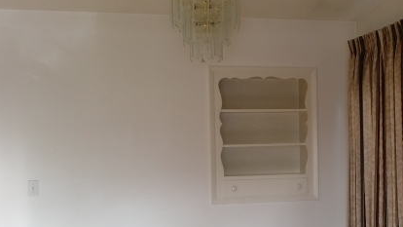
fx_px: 631
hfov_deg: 35.0
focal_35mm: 59
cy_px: 154
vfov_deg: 20.3
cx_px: 276
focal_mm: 6.3
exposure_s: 1/60
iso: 100
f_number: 3.1
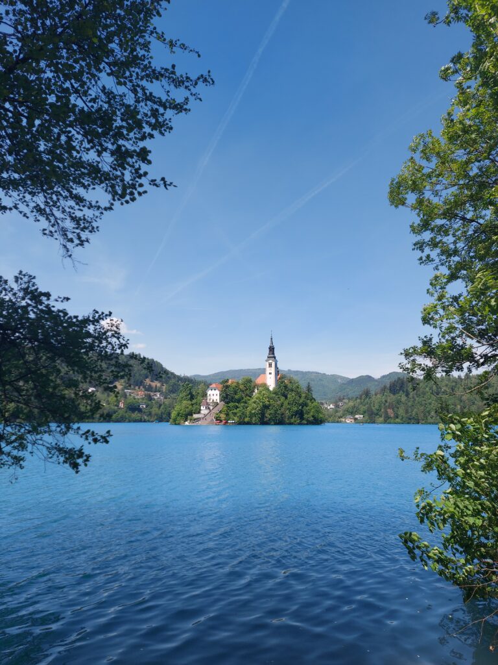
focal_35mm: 24
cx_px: 249
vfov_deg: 71.6
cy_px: 332
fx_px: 460
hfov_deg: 56.8
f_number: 1.8
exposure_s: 1/998
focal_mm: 5.23
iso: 32
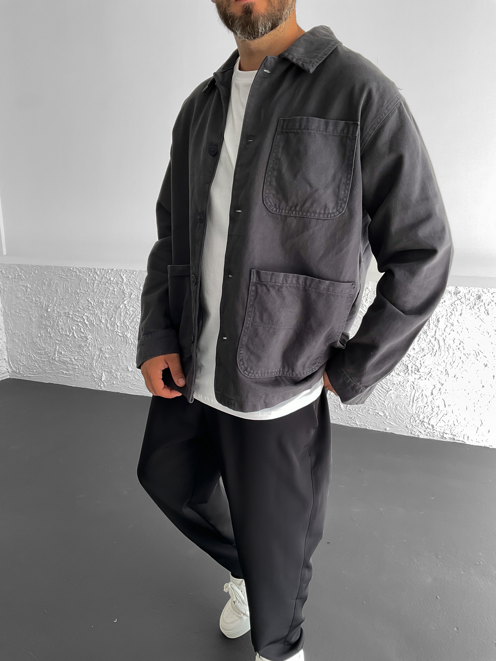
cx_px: 248
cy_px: 330
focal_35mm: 29
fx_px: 554
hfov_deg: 48.2
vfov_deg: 61.7
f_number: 1.8
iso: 25
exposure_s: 1/120
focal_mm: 3
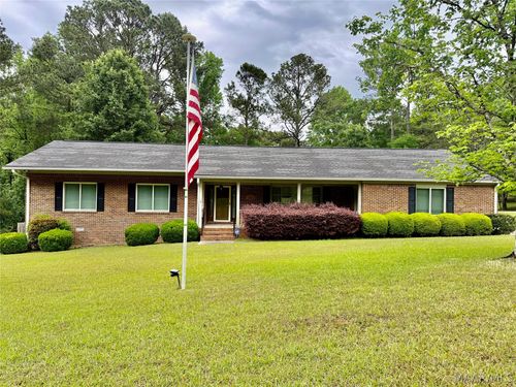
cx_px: 258
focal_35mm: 24
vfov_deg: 56.8
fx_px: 358
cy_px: 194
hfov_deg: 71.6
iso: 100
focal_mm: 6.76
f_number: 1.78
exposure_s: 1/1122
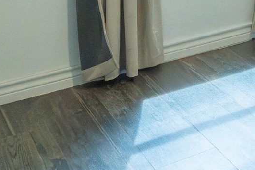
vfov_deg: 14.1
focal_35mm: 81
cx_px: 462
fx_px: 574
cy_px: -173
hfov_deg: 19.0
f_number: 8
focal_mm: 14
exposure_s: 1/60
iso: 400
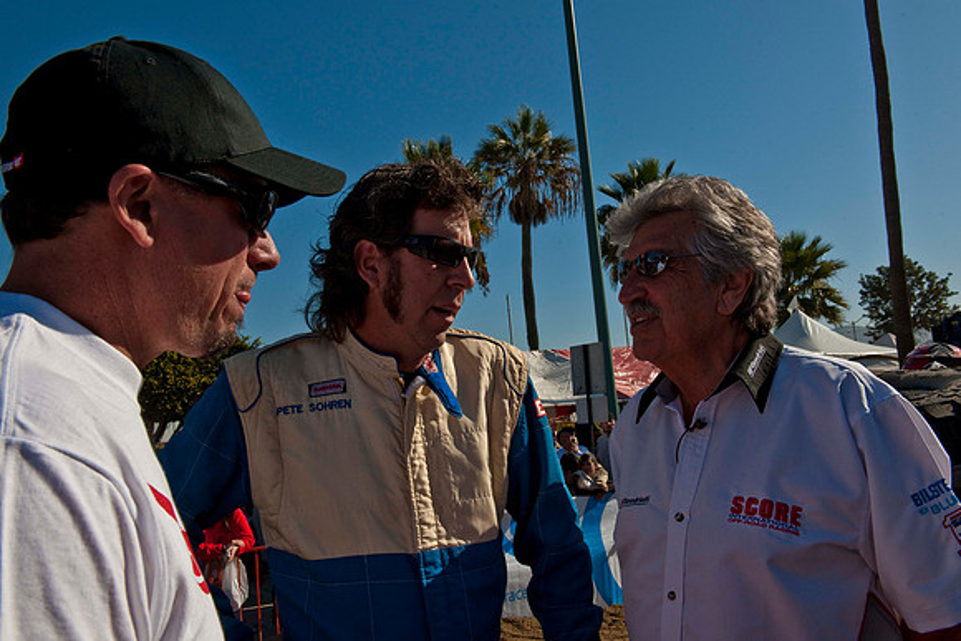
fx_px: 828
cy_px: 320
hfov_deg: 60.3
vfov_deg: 42.3
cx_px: 480
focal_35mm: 31
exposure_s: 1/800
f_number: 14
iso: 320
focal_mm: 31
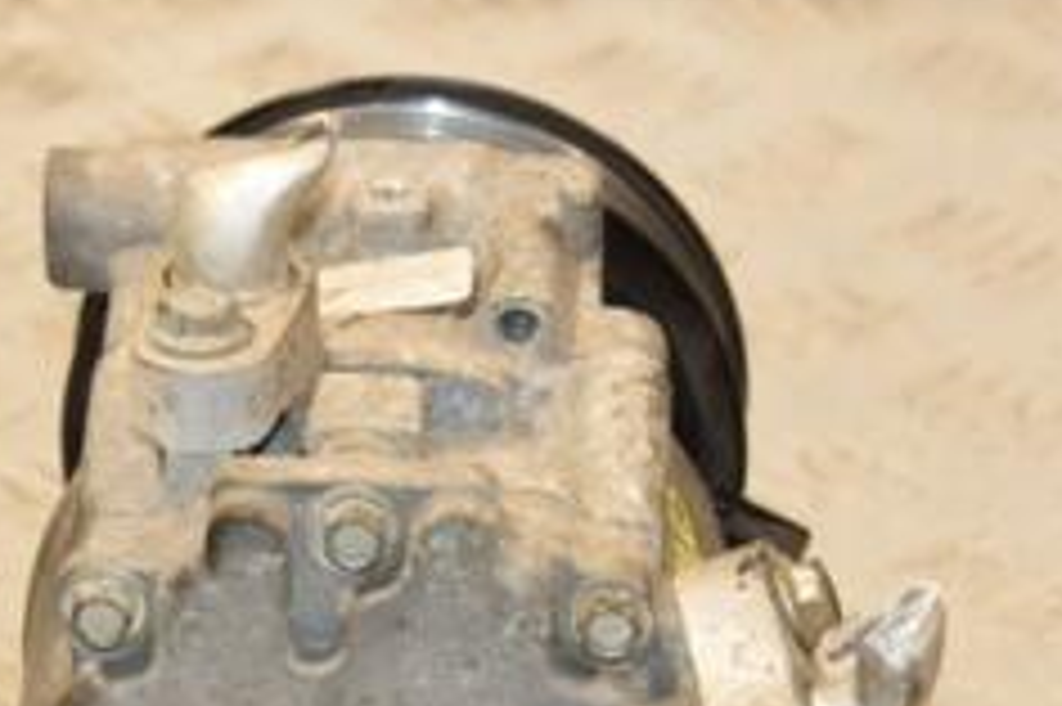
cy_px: 719
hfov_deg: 8.2
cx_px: 486
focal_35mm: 252
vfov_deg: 5.4
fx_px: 7429
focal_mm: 66
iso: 800
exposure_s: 1/200
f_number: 7.1
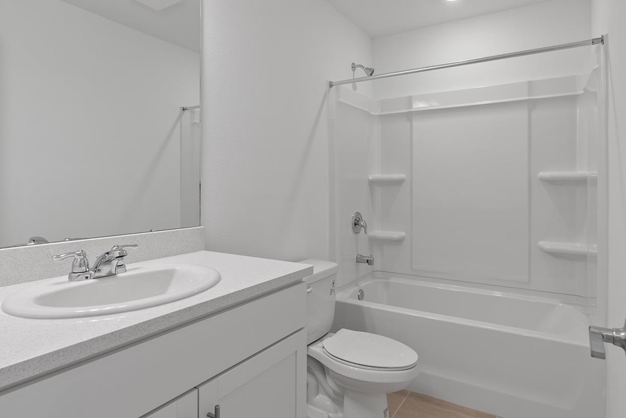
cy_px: 192
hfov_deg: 81.1
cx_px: 324
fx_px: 365
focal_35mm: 21
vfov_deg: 59.5
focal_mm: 16
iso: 400
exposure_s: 1/10
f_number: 8
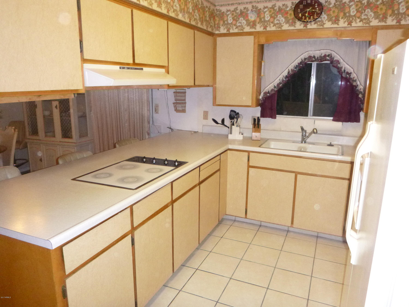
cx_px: 204
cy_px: 154
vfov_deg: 54.9
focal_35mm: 25
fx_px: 295
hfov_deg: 69.4
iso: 640
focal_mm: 4.5
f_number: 3.9
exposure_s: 1/60
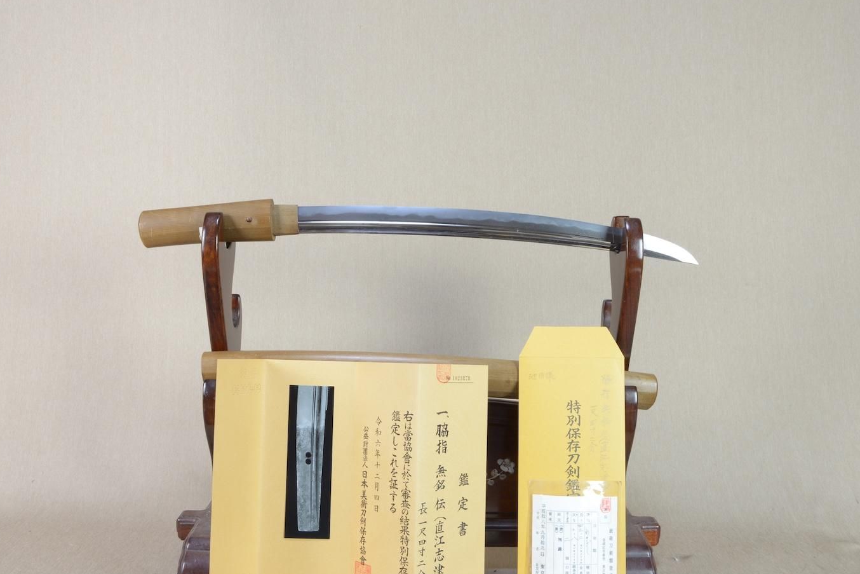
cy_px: 289
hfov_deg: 60.3
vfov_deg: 42.3
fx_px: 741
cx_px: 425
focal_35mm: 31
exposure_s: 1/2
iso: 400
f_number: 11
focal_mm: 20
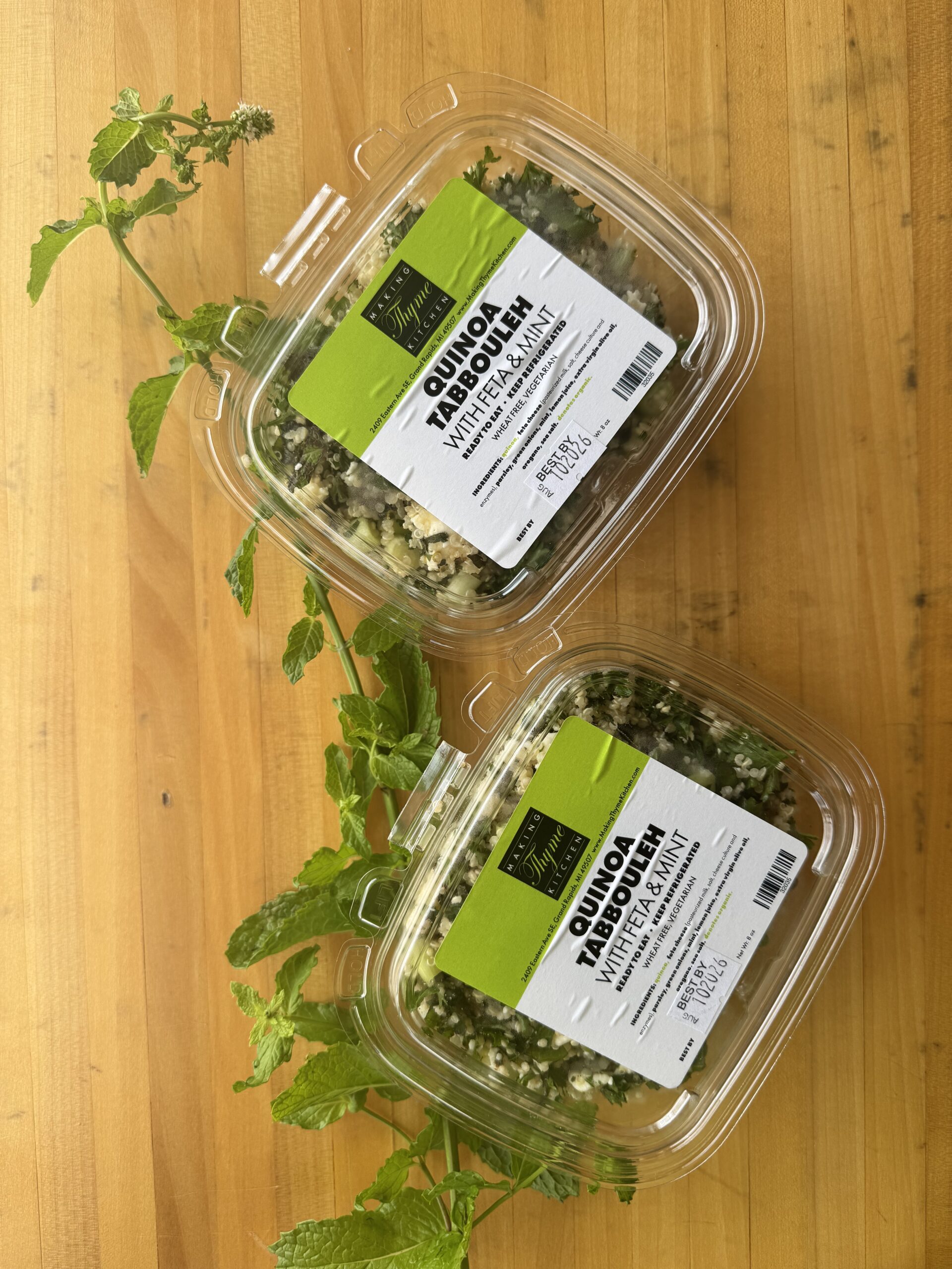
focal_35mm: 24
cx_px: 476
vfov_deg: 71.6
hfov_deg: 56.8
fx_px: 880
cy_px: 634
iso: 80
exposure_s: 1/598
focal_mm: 6.76
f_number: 1.78
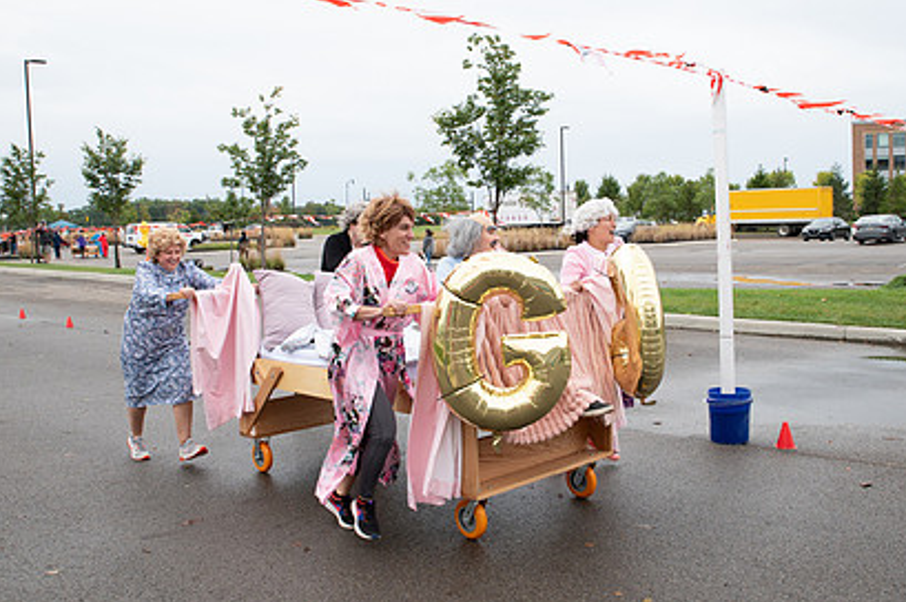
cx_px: 483
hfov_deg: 55.8
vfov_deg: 38.8
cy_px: 301
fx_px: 855
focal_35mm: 34
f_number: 7.1
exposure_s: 1/320
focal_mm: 24
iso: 640
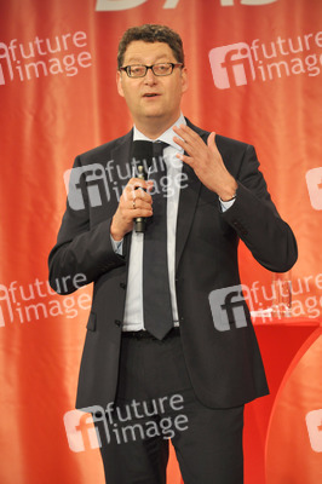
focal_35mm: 202
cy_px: 242
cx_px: 161
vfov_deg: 10.2
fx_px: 2721
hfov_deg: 6.8
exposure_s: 1/200
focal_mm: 135
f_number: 5.6
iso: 800
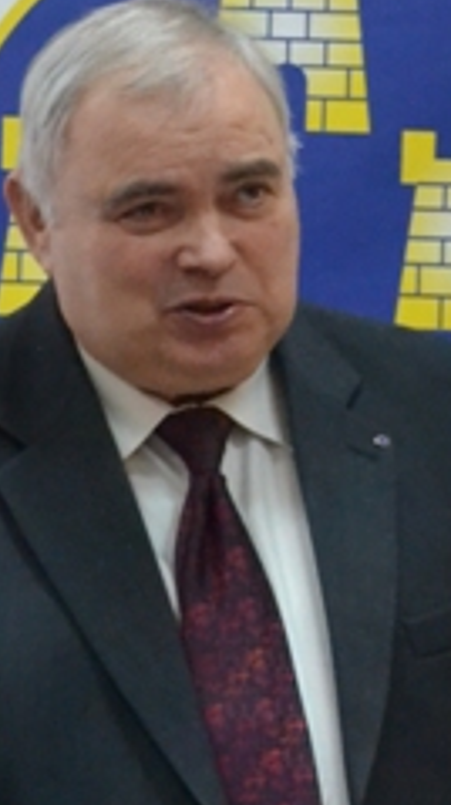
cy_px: 448
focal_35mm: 255
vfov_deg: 8.5
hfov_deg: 4.8
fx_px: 5435
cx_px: 222
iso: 3200
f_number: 4.8
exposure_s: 1/100
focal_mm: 42
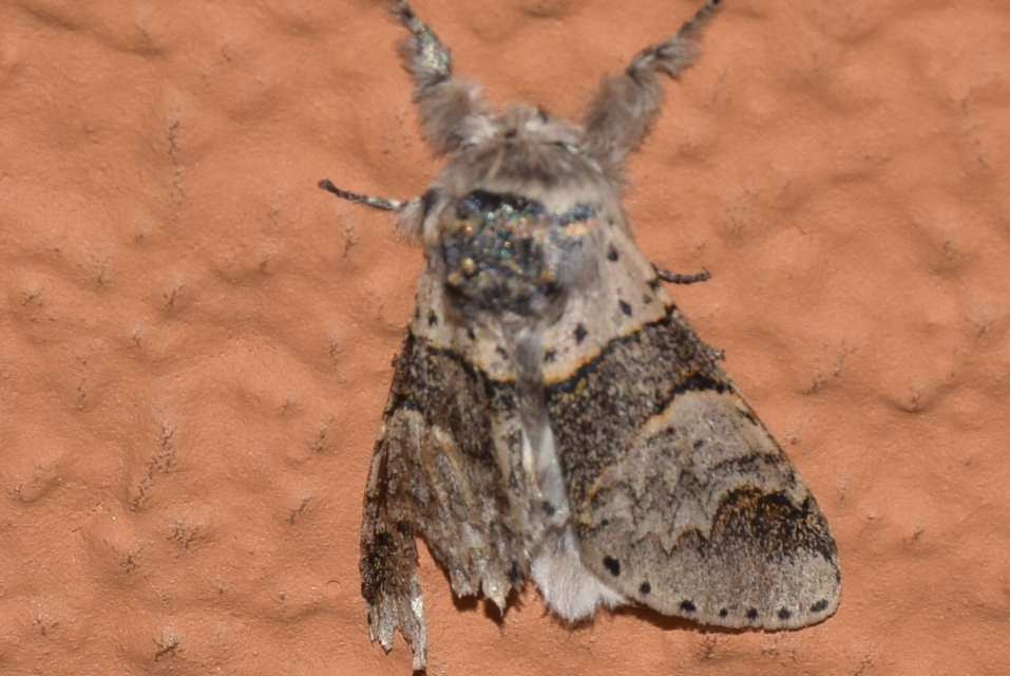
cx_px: 505
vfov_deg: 6.6
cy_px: 338
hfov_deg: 9.8
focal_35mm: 210
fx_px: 5897
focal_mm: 140
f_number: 13
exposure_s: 1/160
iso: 100
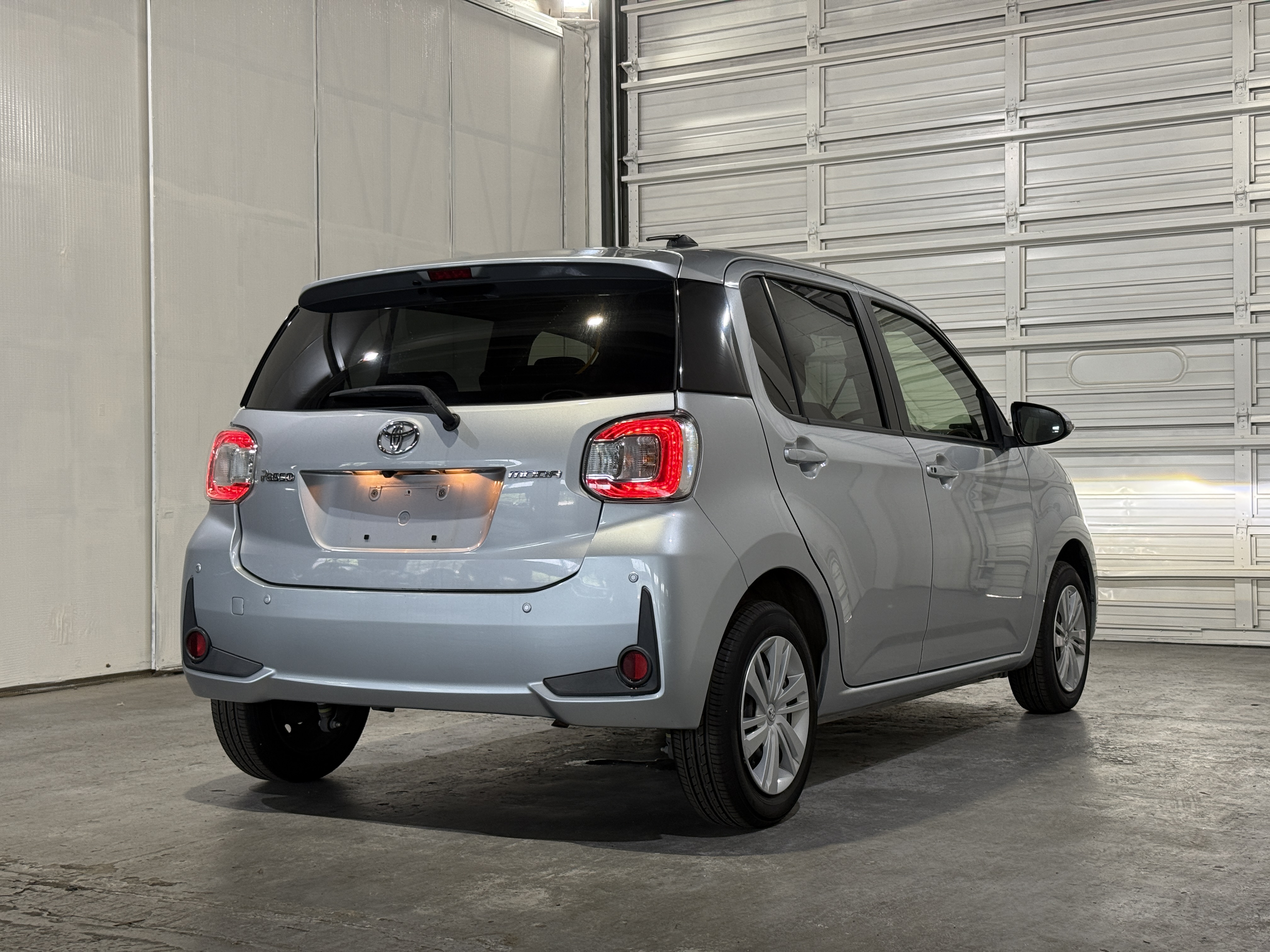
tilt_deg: +0.3
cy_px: 476
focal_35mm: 48
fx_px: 1761
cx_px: 635
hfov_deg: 39.7
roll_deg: +0.2
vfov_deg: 30.3
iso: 100
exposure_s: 1/60
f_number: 1.78
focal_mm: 6.76
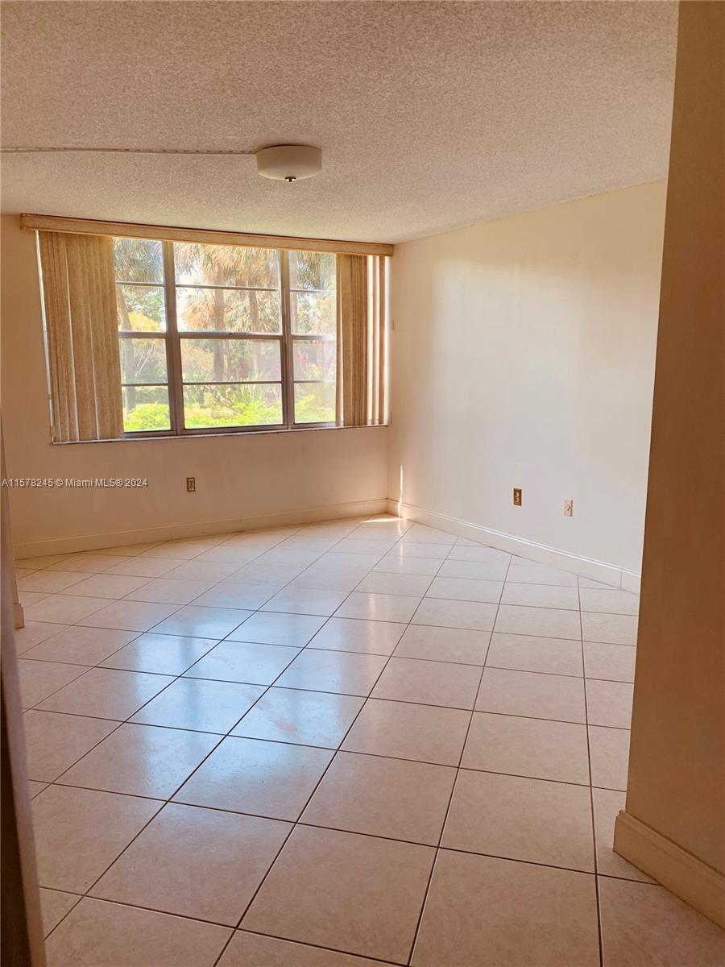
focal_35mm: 26
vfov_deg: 67.3
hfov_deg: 53.1
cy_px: 484
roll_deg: +0.6
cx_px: 362
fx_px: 726
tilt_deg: -10.1
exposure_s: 1/122
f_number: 1.8
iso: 25
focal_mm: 4.25
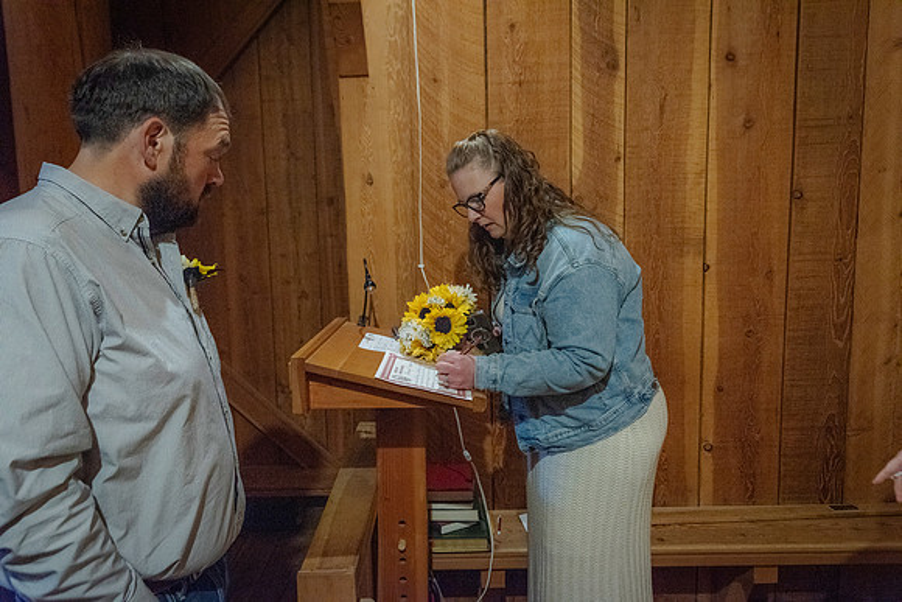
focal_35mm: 26
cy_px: 301
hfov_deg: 69.4
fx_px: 652
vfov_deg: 49.6
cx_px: 451
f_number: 4
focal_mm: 26
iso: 5000
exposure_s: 1/125
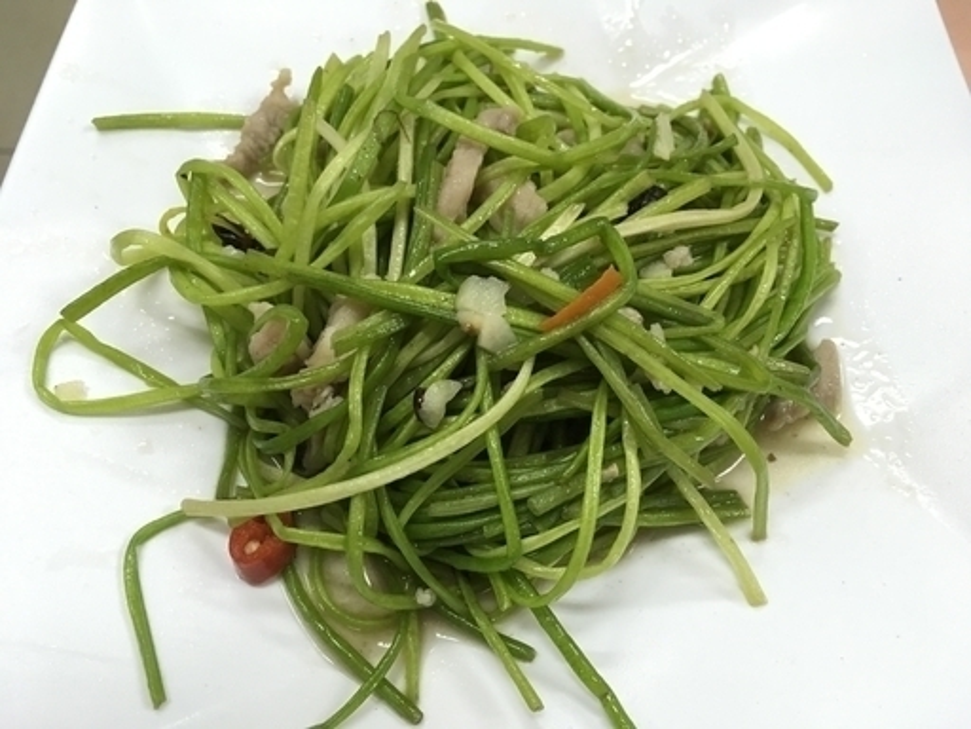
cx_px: 486
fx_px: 813
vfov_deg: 48.2
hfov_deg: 61.7
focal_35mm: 29
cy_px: 364
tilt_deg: -60.5
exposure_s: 1/30
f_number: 2.2
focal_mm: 4.15
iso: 125
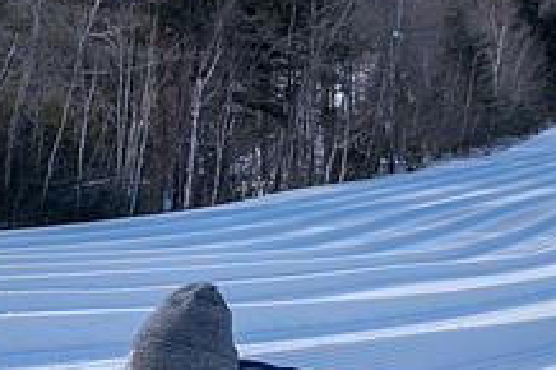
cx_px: 360
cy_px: 466
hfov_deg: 23.1
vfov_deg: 14.9
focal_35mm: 88
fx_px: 1358
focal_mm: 16
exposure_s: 1/1000
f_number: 5
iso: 320
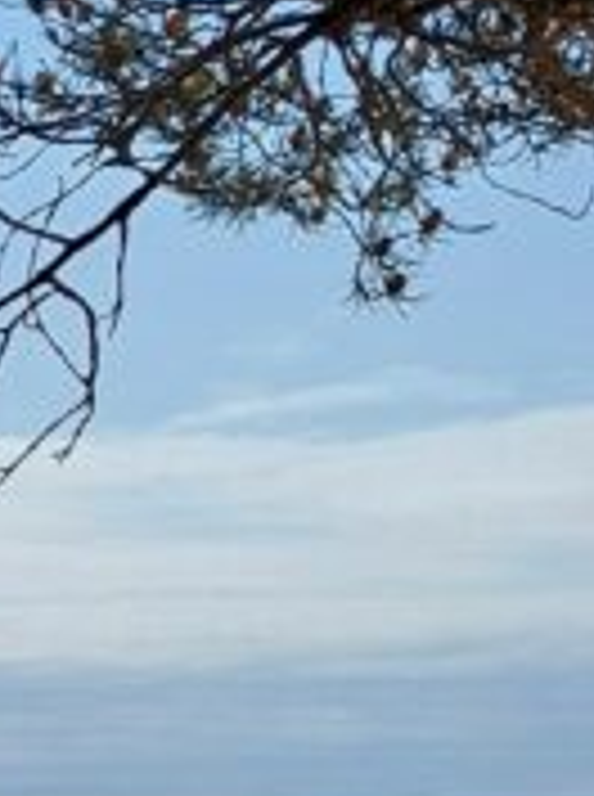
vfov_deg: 13.1
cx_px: -986
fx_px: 3330
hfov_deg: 8.9
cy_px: 1079
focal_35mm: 145
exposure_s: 1/3716
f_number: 1.8
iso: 40
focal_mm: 5.23
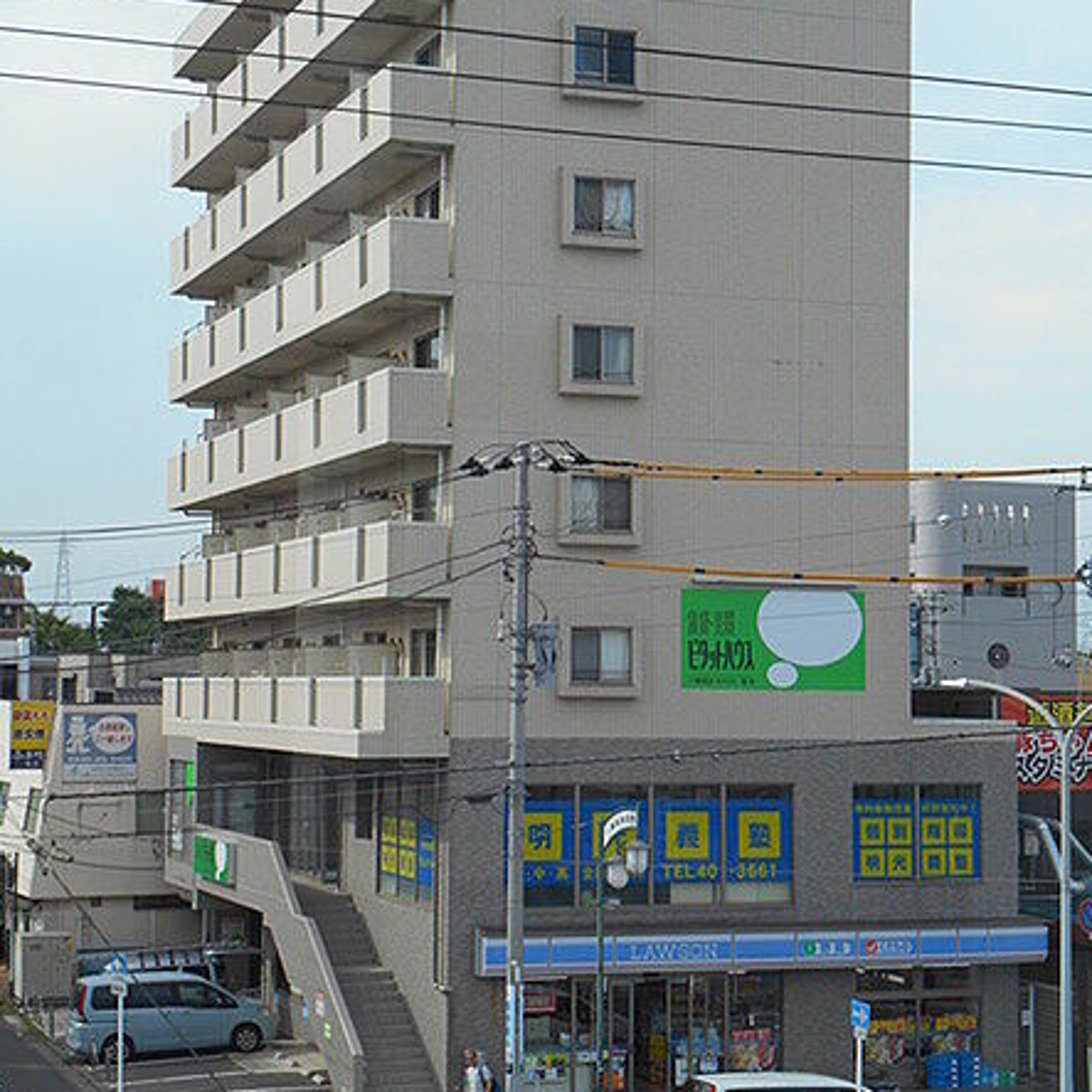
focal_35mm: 73
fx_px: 2605
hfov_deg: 23.7
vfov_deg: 23.7
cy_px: 468
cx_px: 550
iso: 80
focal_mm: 10.9
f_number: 4.4
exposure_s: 1/500
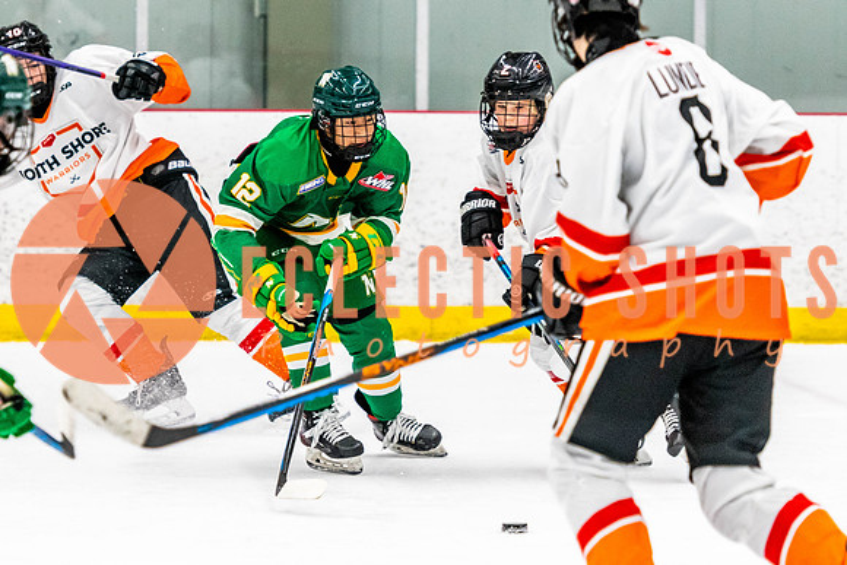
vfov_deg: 5.5
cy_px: 302
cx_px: 352
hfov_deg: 8.3
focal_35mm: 248
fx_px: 5832
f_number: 2.8
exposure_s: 1/640
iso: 1800
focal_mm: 130
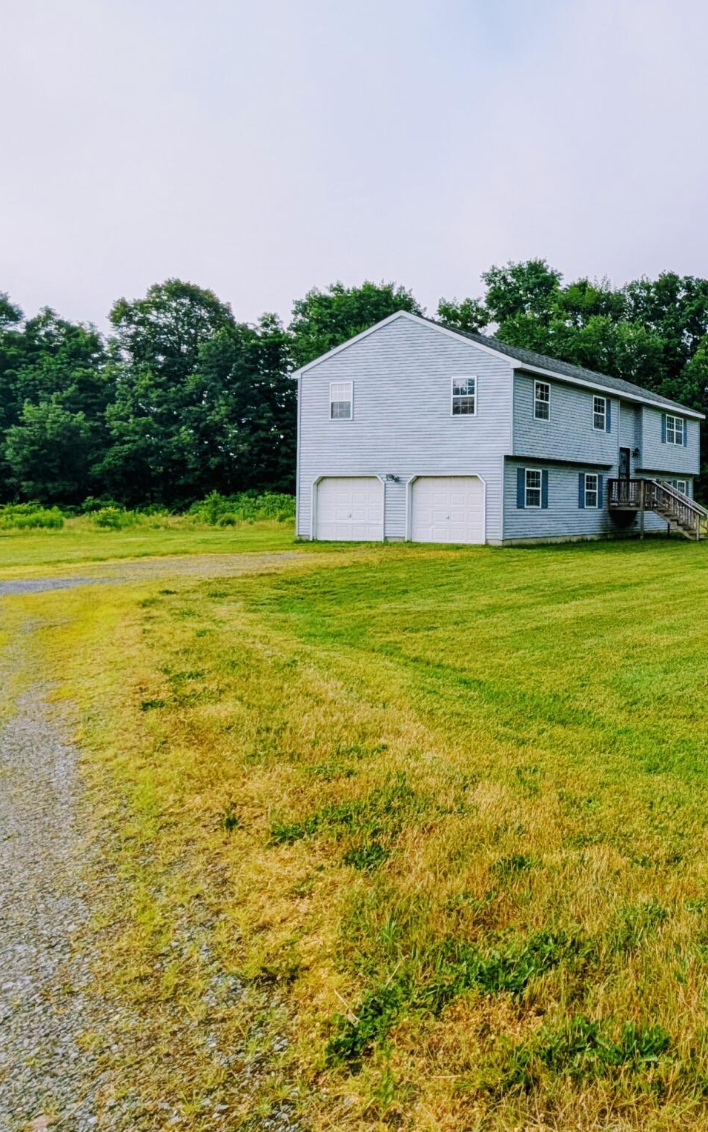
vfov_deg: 72.2
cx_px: 764
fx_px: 772
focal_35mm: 25
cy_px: 487
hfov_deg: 40.5
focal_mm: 2.02
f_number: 1.7
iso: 55
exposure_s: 1/4184
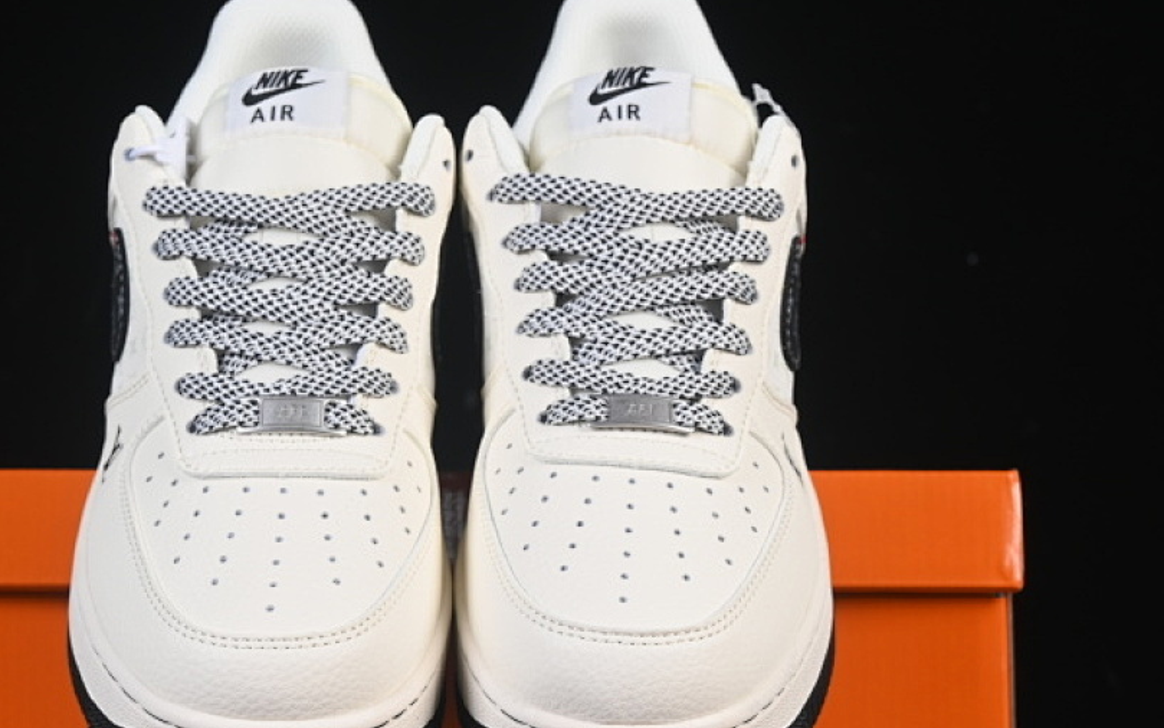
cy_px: 485
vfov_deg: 12.8
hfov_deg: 20.4
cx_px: 452
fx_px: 3236
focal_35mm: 102
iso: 160
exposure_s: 1/80
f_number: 8
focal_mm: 50
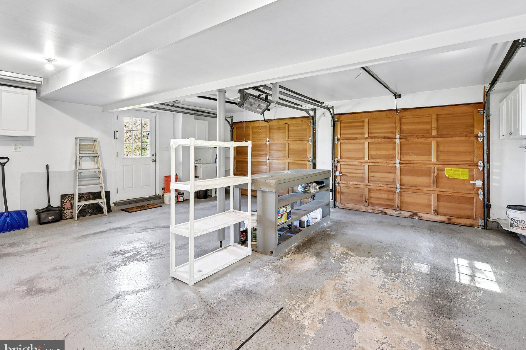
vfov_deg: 73.6
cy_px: 161
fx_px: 234
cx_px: 300
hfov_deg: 96.1
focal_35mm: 16
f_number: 8
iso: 400
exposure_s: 1/2.5
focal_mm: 14
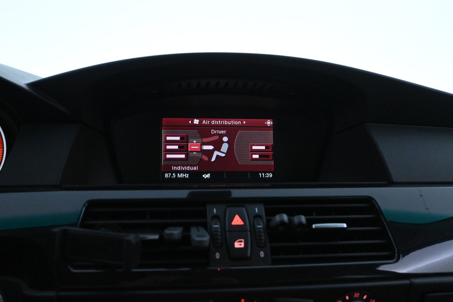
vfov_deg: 42.3
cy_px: 152
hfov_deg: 60.3
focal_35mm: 31
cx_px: 219
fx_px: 390
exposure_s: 1/80
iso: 6400
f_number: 4
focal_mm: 20
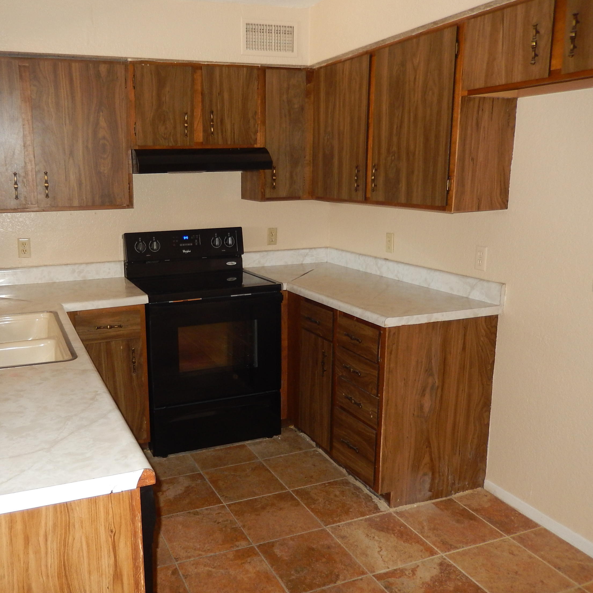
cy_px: 292
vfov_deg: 54.0
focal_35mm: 30
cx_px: 209
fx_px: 581
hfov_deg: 53.2
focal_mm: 4.5
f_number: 3.4
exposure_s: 1/30
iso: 200
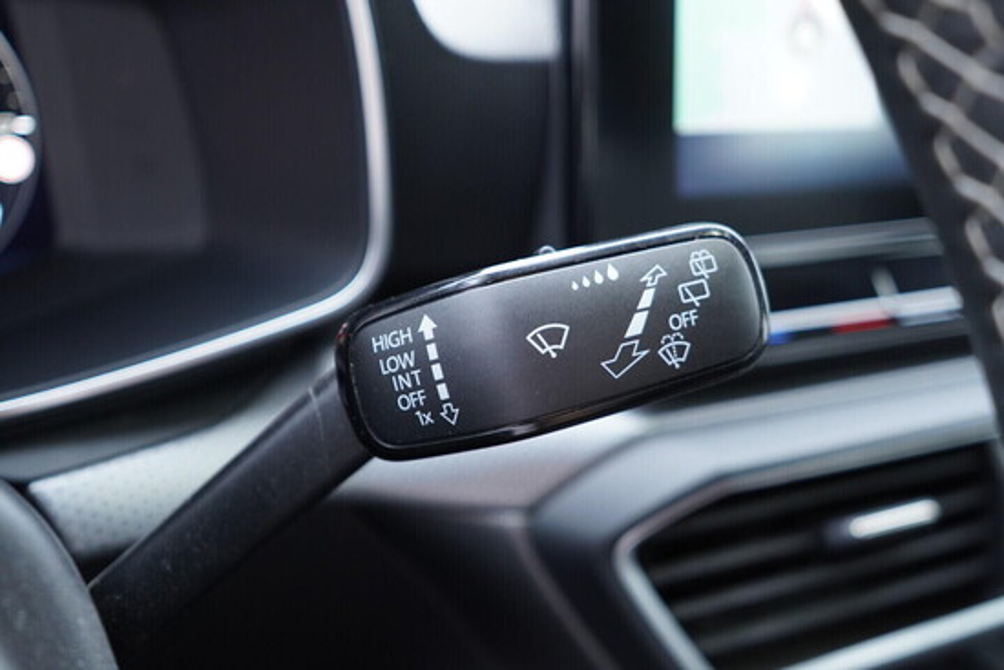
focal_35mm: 36
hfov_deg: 53.1
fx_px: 1004
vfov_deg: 36.9
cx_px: 502
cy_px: 335
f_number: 2.8
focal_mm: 24
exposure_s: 1/40
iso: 640
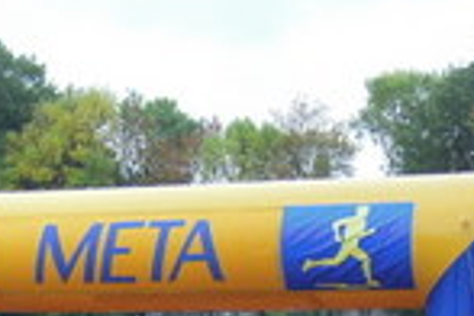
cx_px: 58
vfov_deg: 9.9
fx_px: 1791
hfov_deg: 14.9
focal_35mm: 136
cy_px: 435
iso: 160
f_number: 3.3
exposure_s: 1/100
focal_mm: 7.2
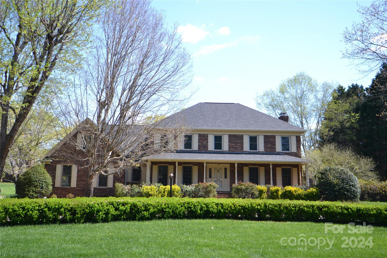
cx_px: 194
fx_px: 387
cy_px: 129
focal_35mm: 36
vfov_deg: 36.9
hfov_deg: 53.1
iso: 140
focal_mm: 24
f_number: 5.6
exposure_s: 1/125
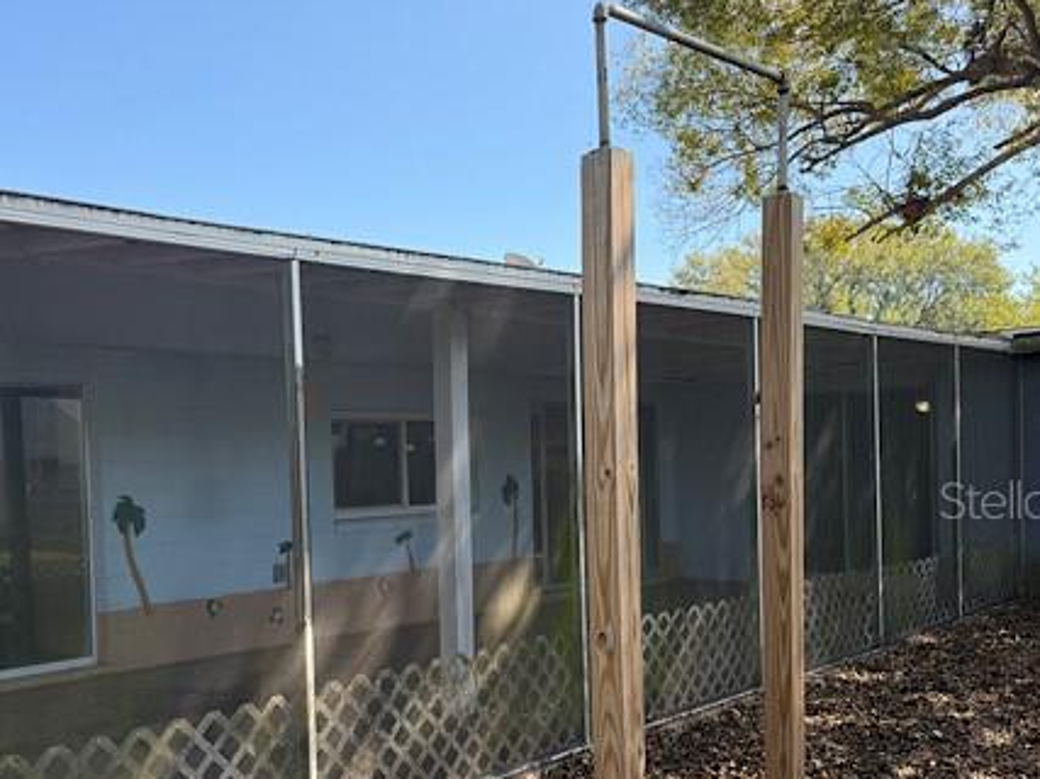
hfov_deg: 50.8
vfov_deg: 39.3
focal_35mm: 36
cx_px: 390
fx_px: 1081
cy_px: 499
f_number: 1.78
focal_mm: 6.76
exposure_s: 1/1122
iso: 100
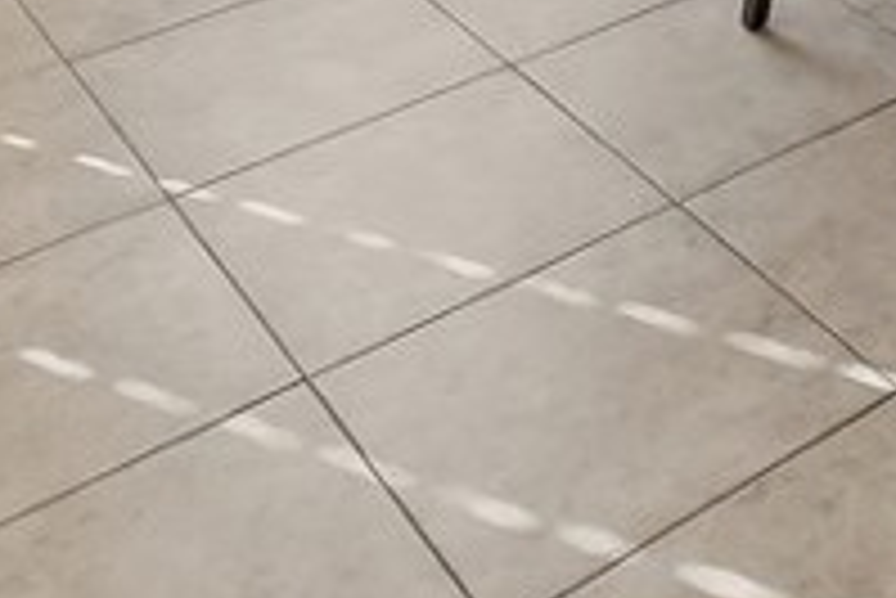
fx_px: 1793
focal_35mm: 72
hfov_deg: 25.1
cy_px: -910
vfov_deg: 13.2
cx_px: 1094
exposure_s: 1/160
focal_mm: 14
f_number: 4
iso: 320
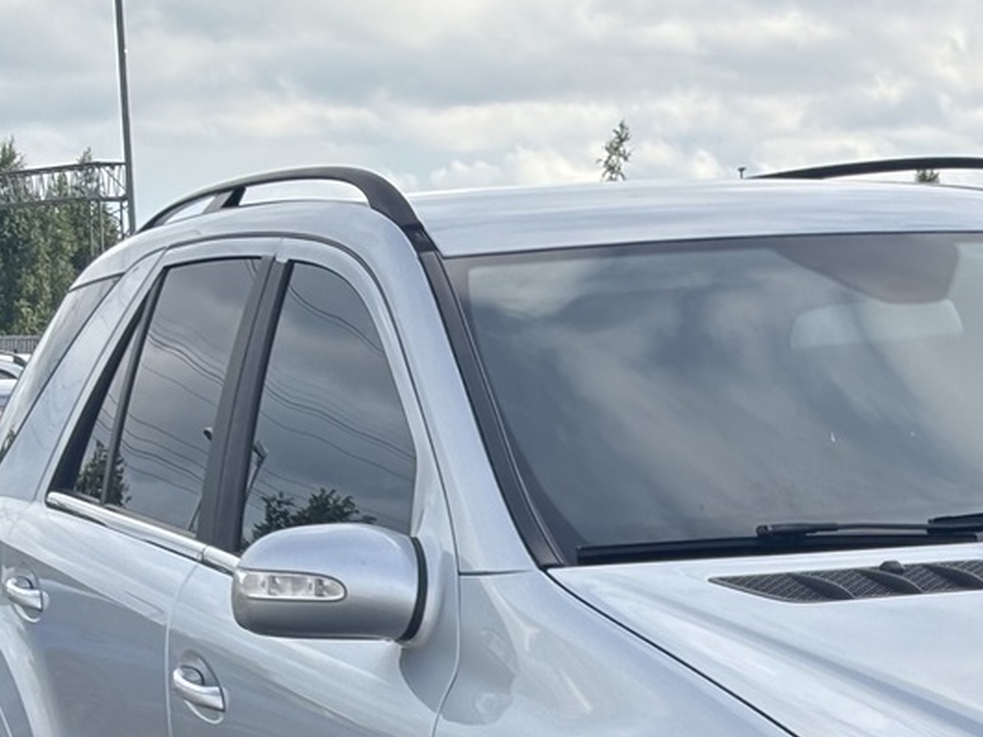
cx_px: 922
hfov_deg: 13.8
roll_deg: +0.7
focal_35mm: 141
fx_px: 4003
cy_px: 843
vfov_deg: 10.4
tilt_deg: -6.7
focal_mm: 5.96
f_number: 1.6
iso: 32
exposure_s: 1/2024
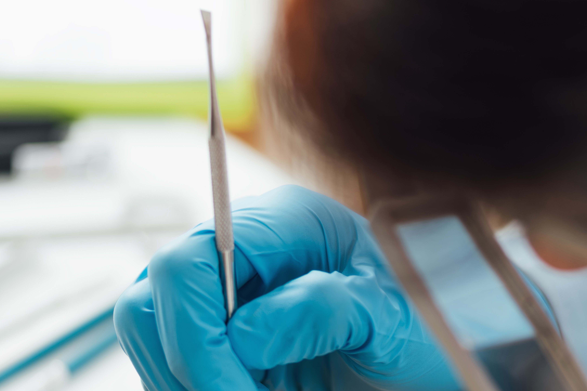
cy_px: 368
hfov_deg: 10.3
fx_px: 3261
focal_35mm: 200
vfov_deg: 6.8
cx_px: 355
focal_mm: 105
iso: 64
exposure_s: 1/200
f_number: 3.5
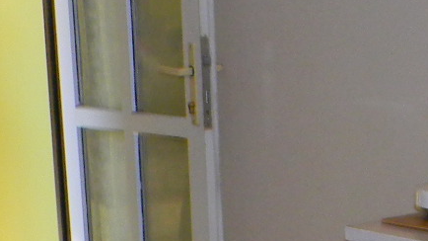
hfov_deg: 14.9
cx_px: 204
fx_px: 1634
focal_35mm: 144
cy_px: 381
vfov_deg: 8.2
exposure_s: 1/30
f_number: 3.5
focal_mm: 5
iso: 200
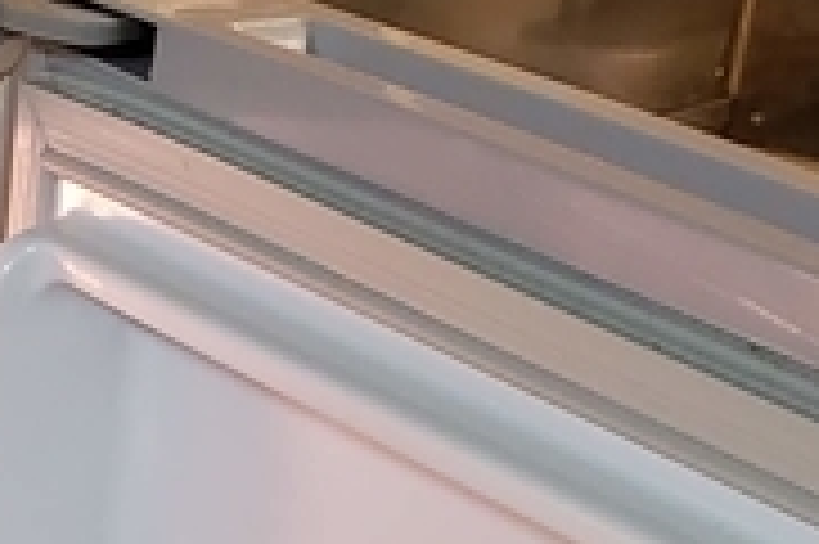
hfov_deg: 12.5
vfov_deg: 8.6
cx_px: -572
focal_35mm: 152
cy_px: 1066
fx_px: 3455
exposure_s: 1/60
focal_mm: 4.3
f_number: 1.5
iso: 250
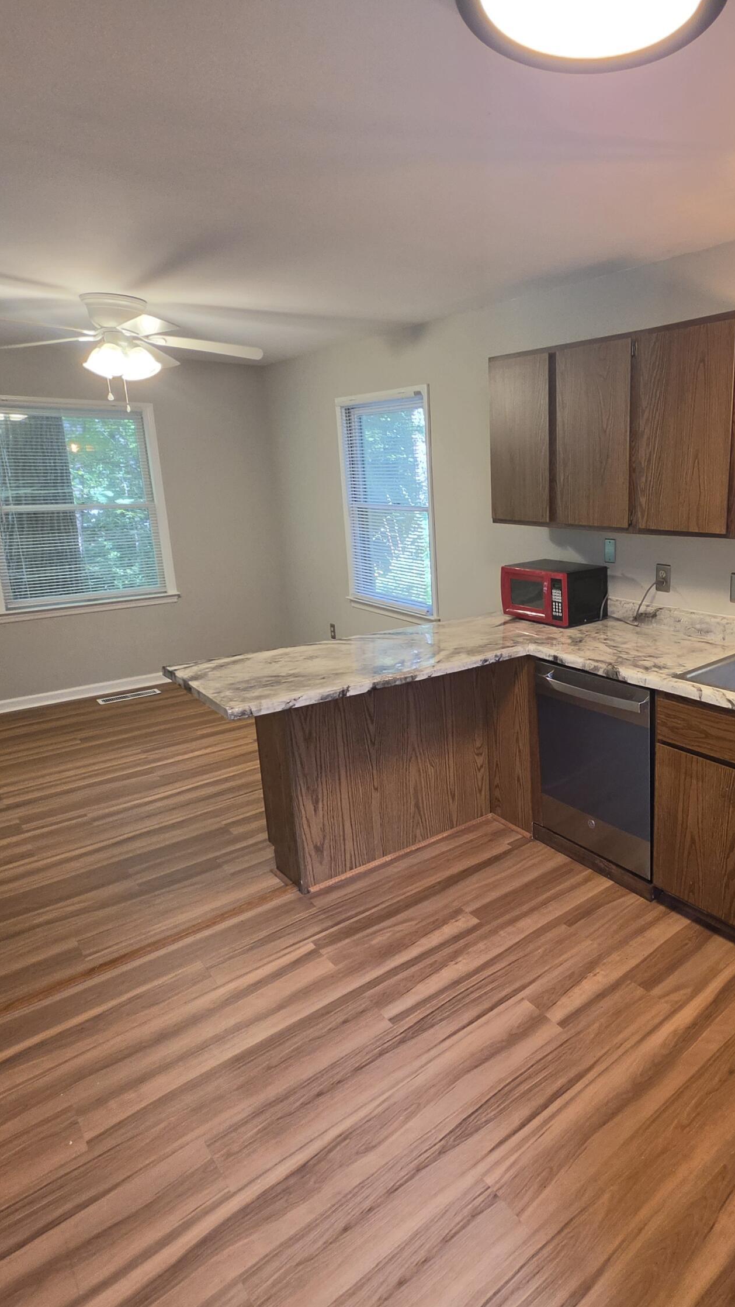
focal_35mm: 19
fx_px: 658
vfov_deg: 89.6
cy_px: 656
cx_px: 577
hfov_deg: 54.7
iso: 200
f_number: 1.9
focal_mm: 2.2
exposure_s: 1/120
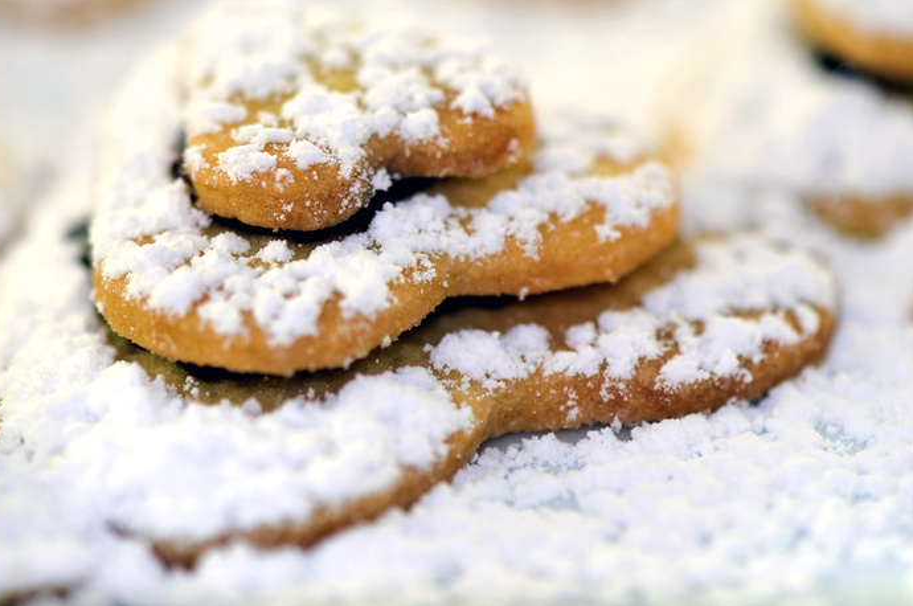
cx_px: 388
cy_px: 264
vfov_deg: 7.5
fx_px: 4624
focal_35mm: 183
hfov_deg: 11.3
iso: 200
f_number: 4
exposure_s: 1/100
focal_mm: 105
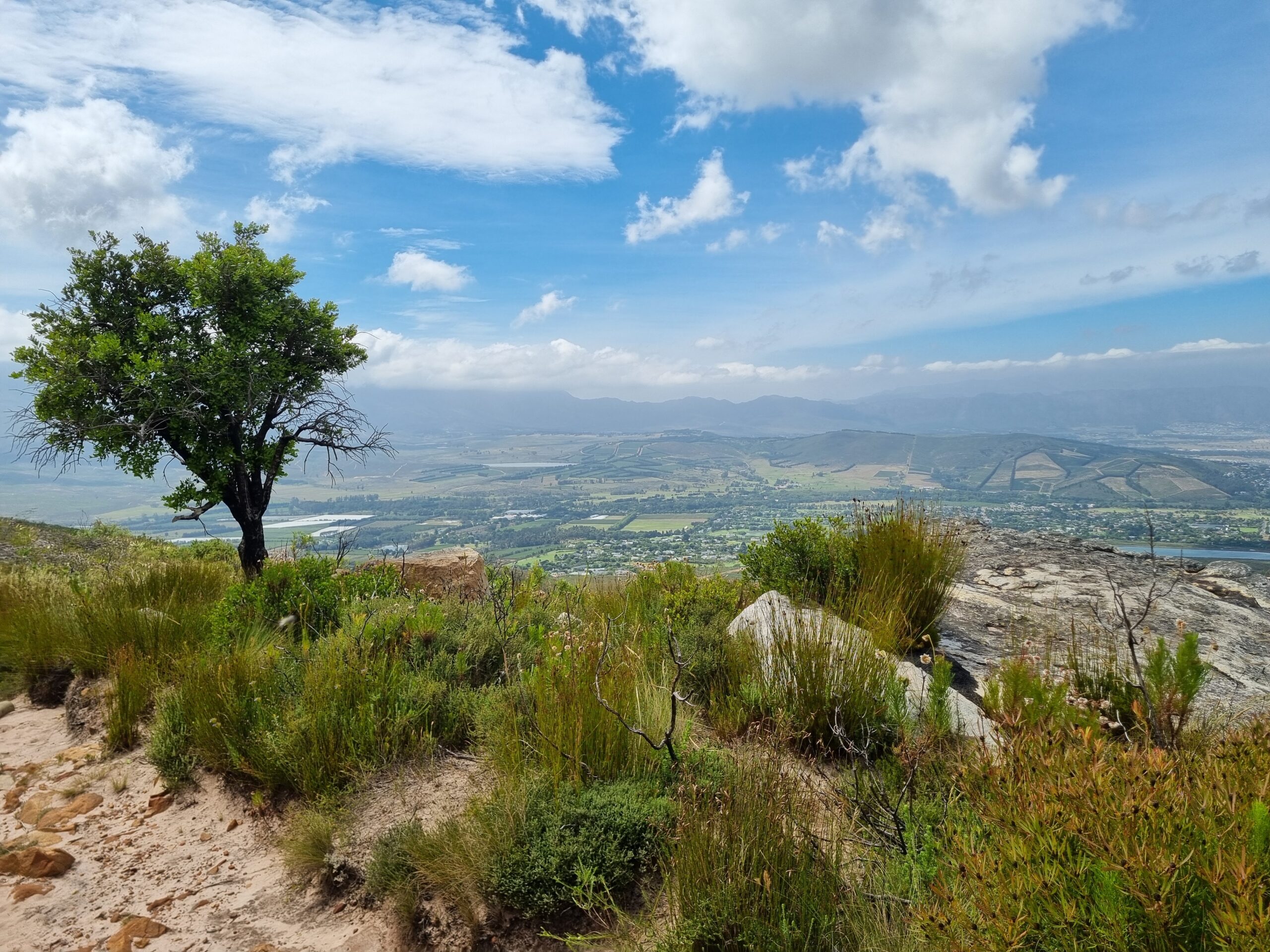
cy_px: 476
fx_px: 954
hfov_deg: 67.3
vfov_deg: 53.1
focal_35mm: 26
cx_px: 635
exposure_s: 1/4368
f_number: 1.8
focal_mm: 5.4
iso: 50
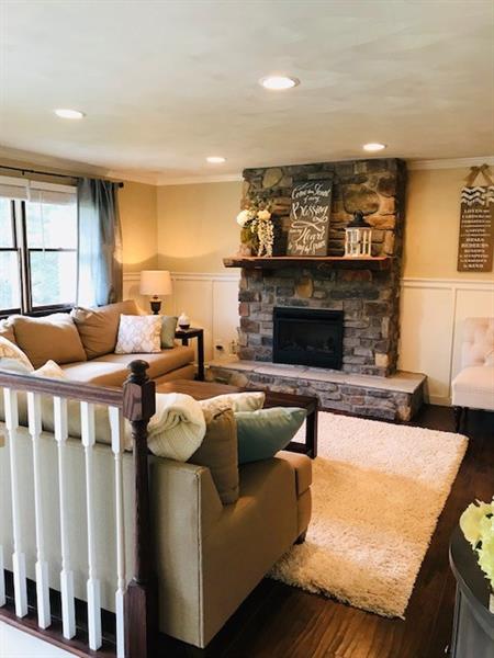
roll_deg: -0.5
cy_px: 329
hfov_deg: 49.7
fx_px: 533
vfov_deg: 63.4
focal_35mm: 28
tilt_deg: -8.5
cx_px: 247
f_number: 1.8
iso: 40
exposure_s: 1/17
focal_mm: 3.99
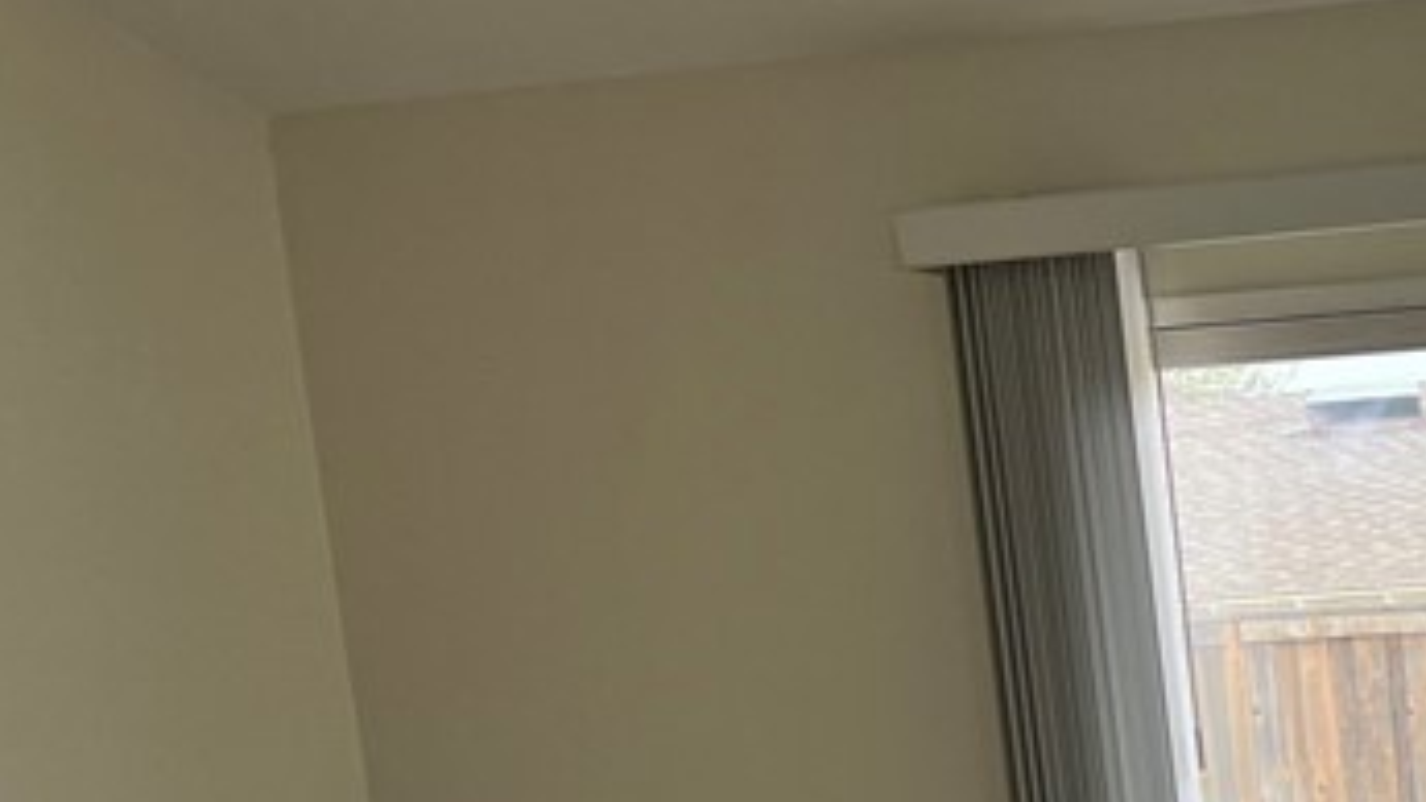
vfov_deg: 13.6
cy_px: 1178
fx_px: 3176
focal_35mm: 84
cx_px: 2034
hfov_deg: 21.8
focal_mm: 5.7
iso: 50
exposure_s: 1/588
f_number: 1.5
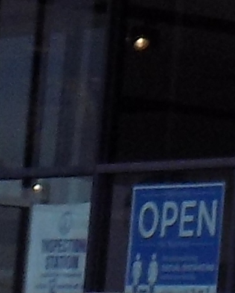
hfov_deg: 3.7
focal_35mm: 423
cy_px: 1
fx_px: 3675
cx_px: 19
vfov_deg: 4.6
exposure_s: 1/640
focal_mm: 7.3
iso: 80
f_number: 3.6
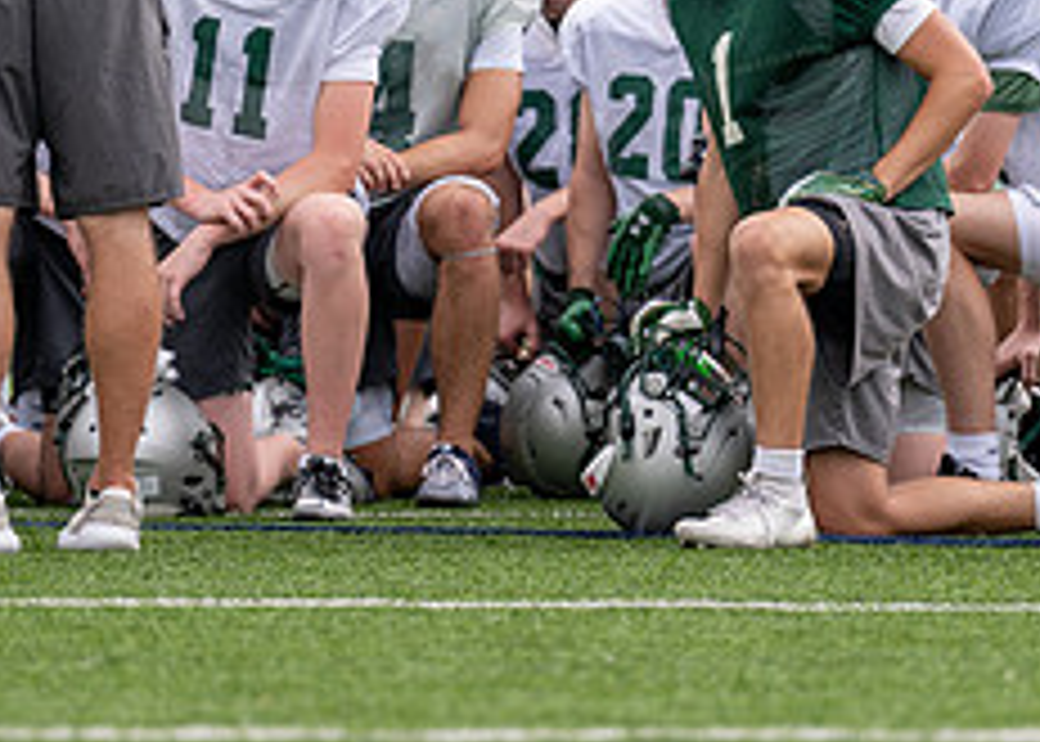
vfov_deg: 3.0
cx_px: 797
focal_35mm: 488
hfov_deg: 4.1
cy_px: 148
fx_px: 14414
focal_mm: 185
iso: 160
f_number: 2.8
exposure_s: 1/2500
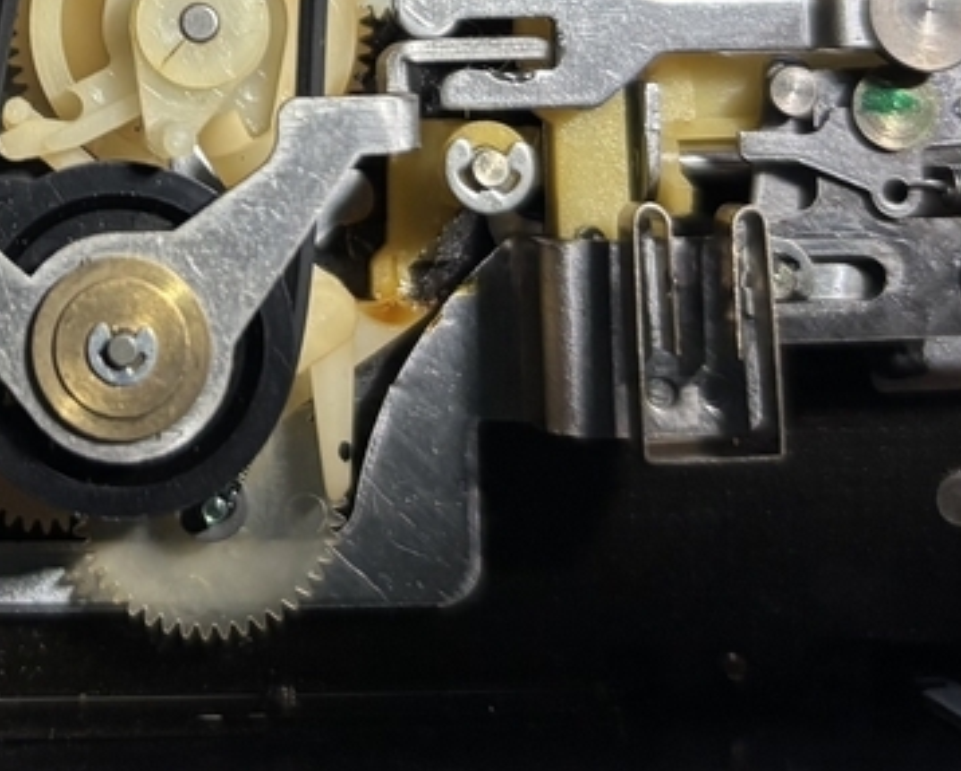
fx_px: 2420
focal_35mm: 85
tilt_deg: -84.2
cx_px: -30
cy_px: -212
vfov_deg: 17.1
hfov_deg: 21.6
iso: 160
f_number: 1.6
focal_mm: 5.96
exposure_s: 1/60
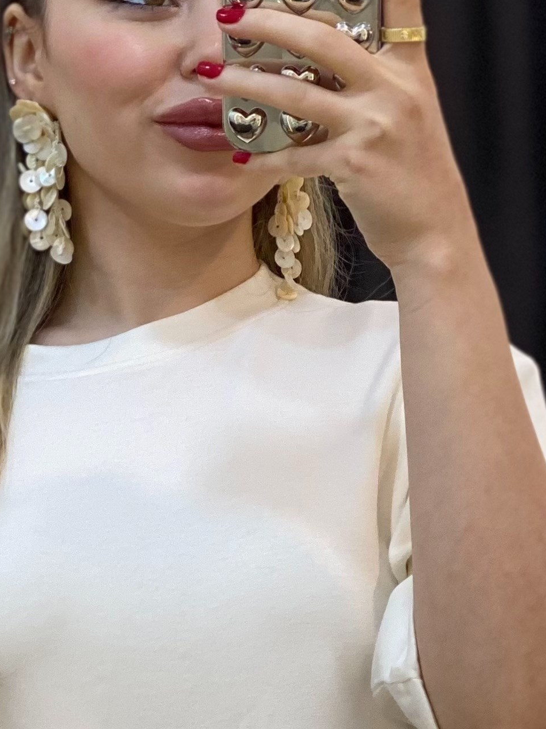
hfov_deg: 9.0
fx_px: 3471
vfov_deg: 11.9
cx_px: 149
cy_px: 619
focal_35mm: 165
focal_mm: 6
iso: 64
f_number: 2
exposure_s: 1/100
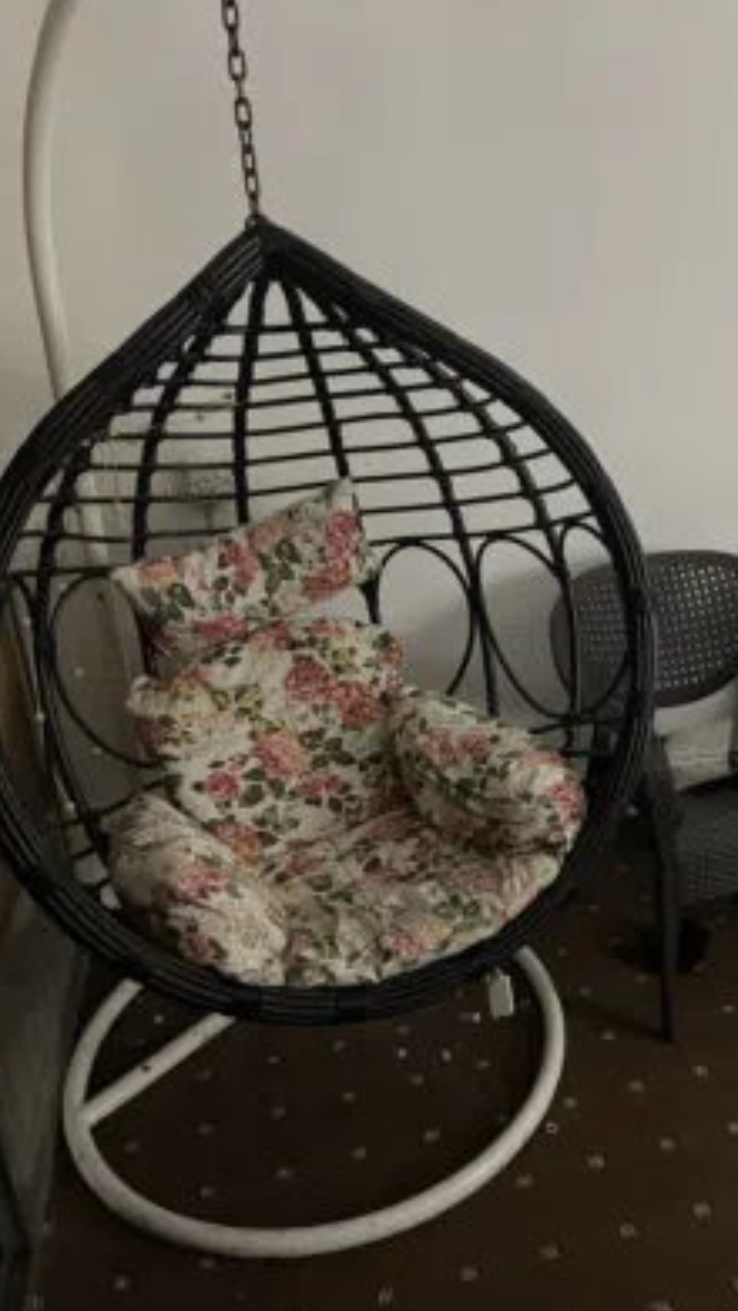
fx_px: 1009
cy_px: 664
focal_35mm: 29
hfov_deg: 39.9
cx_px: 466
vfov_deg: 66.1
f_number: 1.6
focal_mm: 4.2
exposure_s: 1/25
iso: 800
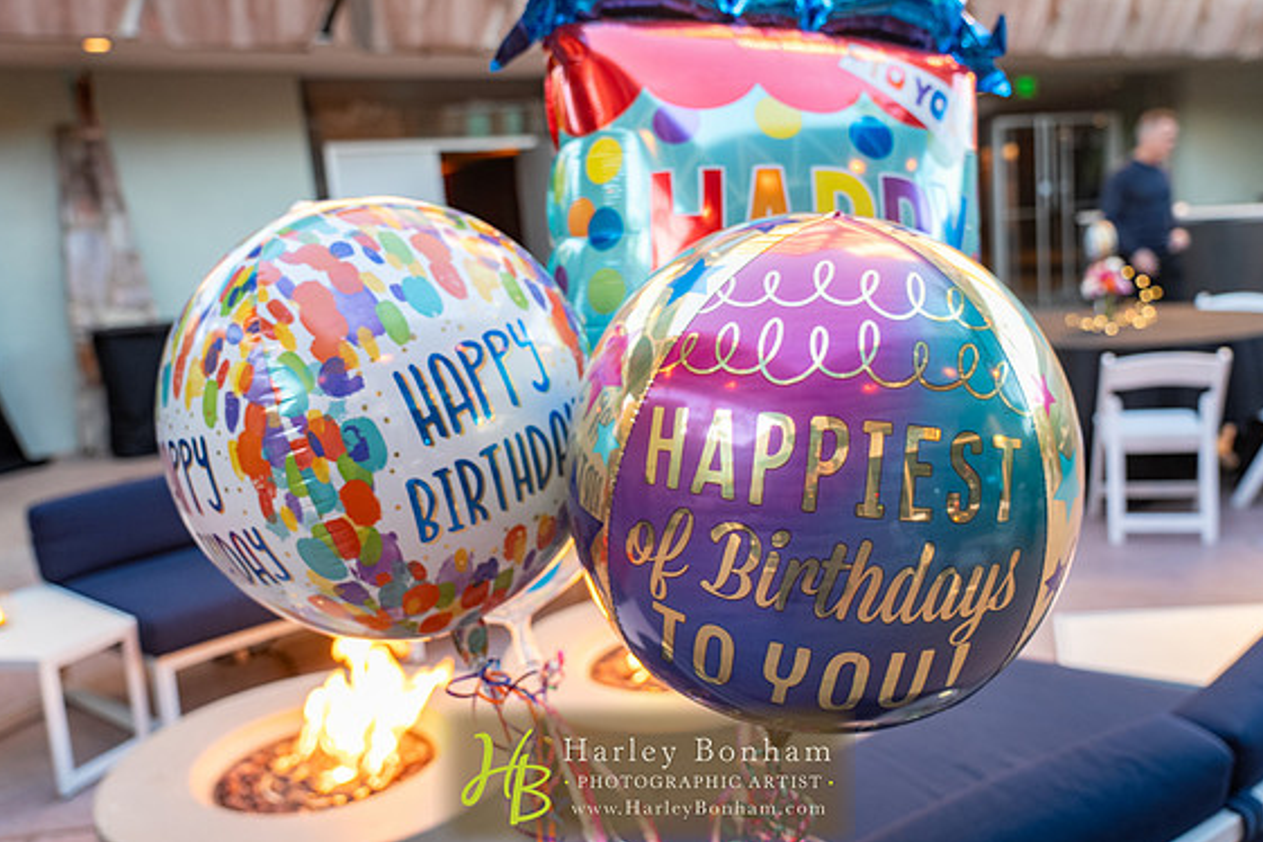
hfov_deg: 60.3
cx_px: 644
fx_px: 1087
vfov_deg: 42.3
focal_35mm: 31
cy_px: 411
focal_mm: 30
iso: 640
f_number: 4
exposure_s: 1/80
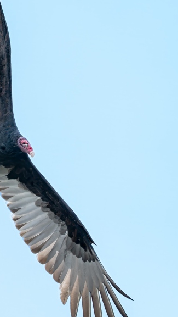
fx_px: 4107
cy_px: 127
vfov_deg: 4.4
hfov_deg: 2.5
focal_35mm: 490
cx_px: 19
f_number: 2.8
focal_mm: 300
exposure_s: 1/3200
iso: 2500
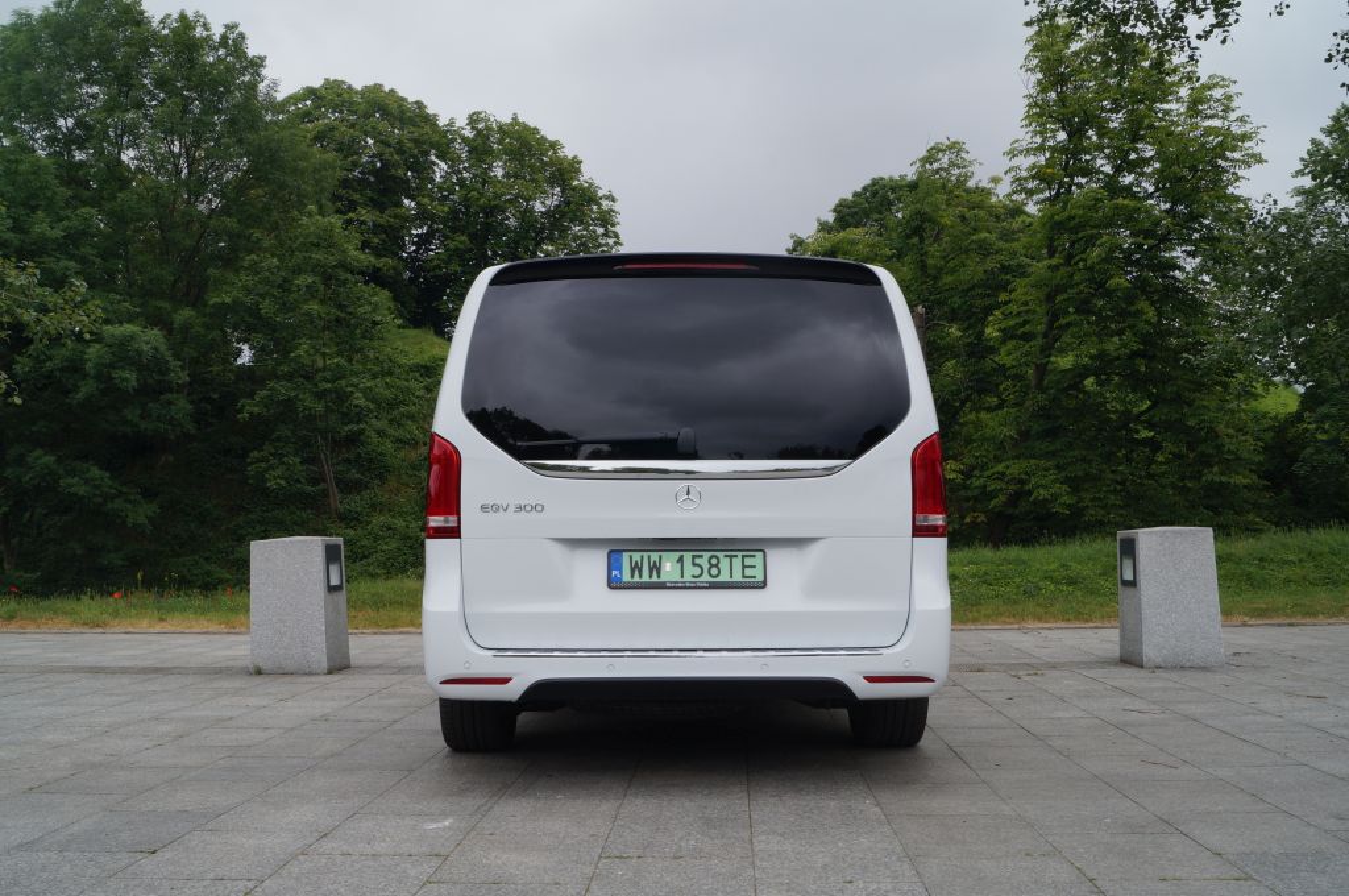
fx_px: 1235
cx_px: 674
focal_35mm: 33
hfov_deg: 57.3
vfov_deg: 39.9
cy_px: 448
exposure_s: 1/125
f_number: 13
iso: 100
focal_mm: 22
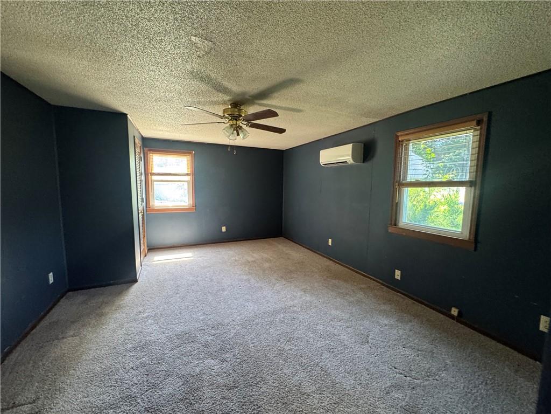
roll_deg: +0.1
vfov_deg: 85.7
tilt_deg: -4.7
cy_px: 207
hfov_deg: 102.1
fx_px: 223
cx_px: 276
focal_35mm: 14
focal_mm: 2.22
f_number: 2.2
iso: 500
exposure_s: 1/60
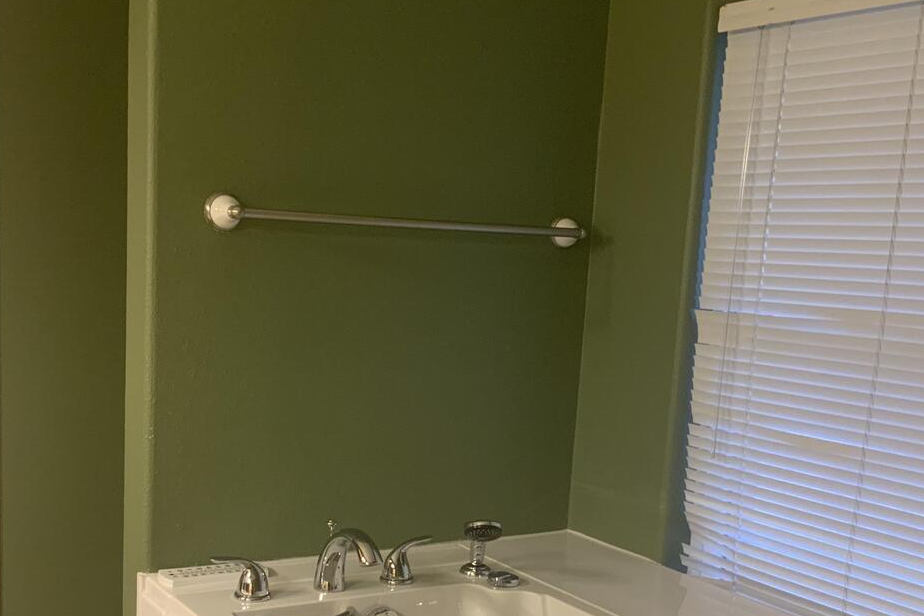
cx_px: 407
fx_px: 1206
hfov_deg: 41.8
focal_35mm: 47
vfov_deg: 28.2
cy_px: 466
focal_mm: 3
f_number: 1.8
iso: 125
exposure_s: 1/60
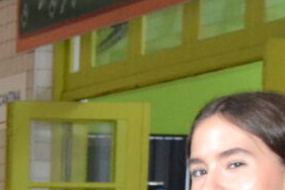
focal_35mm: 276
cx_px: -167
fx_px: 2190
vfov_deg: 4.7
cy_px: 609
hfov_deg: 7.3
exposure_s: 1/60
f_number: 4
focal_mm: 27
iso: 2200
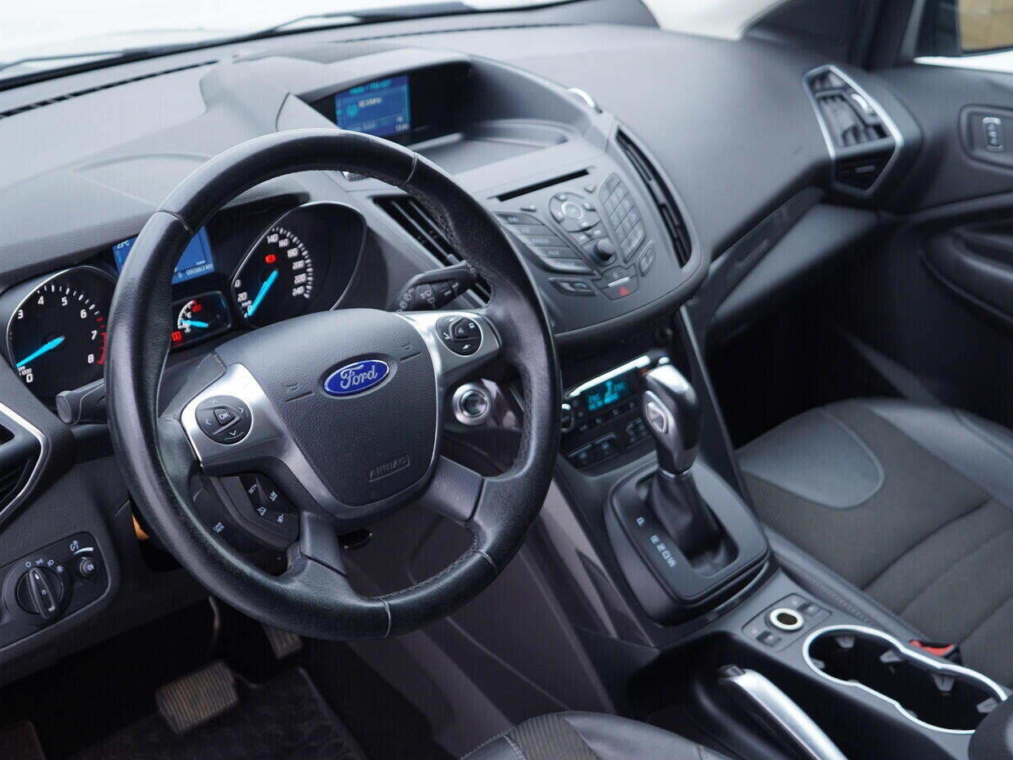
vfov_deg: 36.0
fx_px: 1171
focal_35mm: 40
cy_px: 384
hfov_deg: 46.6
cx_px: 432
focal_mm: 24
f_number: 2.8
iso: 160
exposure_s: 1/40
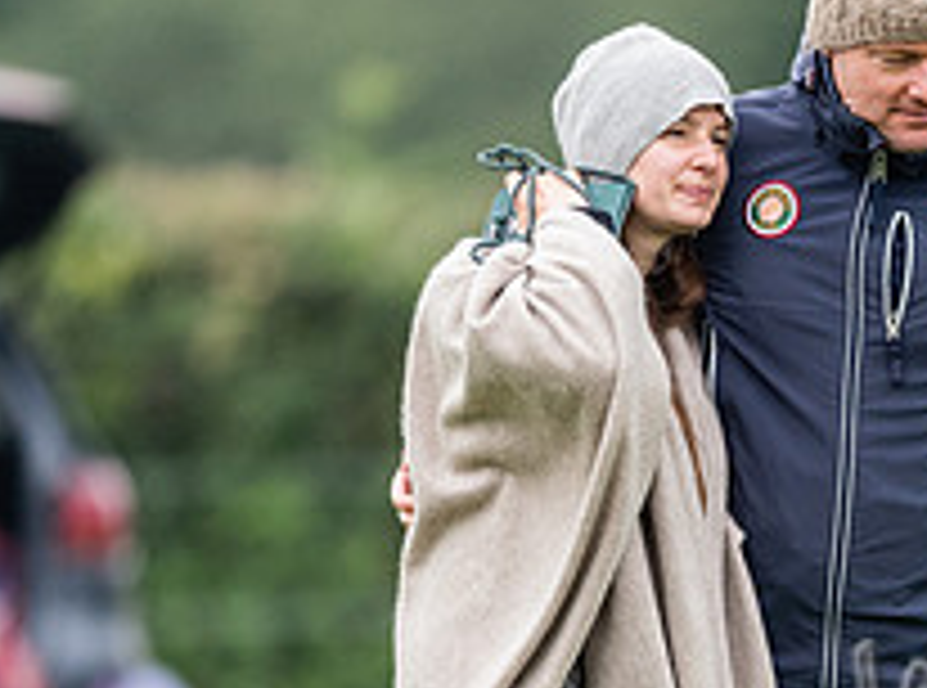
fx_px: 40136
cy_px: 614
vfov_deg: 1.0
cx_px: 1098
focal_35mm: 1504
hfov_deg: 1.3
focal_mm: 500
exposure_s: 1/1600
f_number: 4
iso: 800
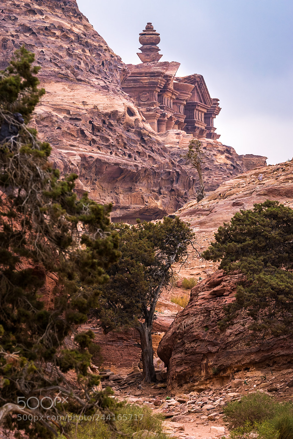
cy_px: 220
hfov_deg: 6.8
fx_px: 2473
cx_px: 146
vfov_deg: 10.2
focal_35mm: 202
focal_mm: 135
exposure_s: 1/160
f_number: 8
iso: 200
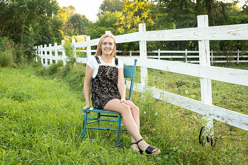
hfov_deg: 28.8
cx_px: 124
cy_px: 82
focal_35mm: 70
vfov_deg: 19.5
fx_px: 482
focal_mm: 70
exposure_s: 1/200
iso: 800
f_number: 6.3
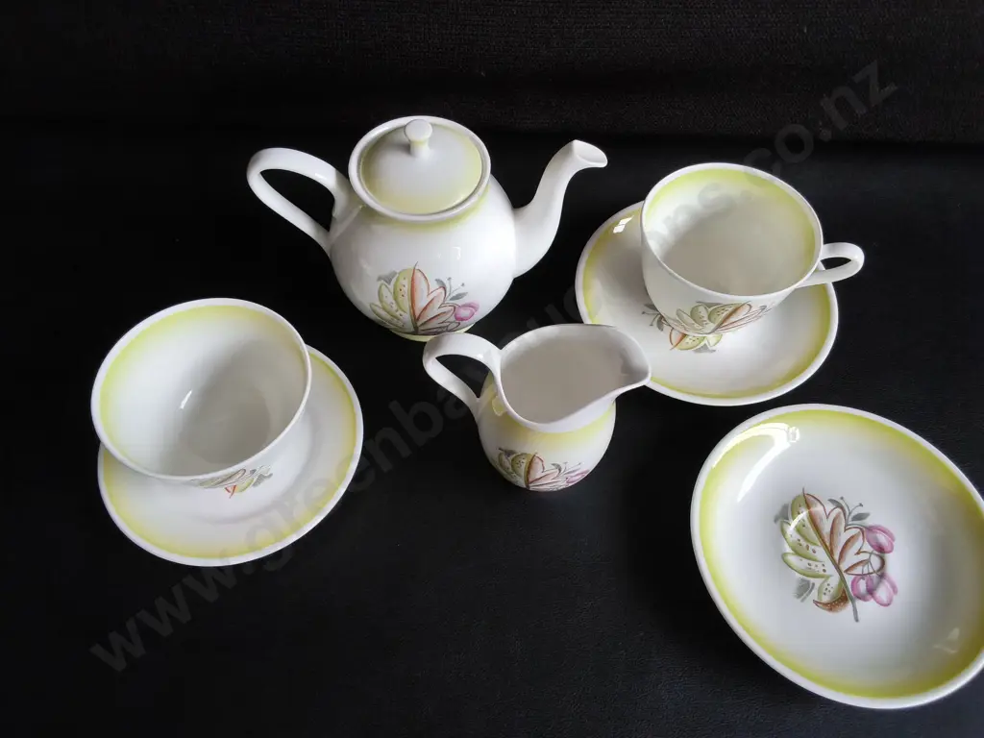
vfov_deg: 51.4
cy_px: 369
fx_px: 768
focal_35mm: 27
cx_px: 492
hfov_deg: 65.3
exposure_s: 1/100
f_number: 2
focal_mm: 2.87
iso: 160
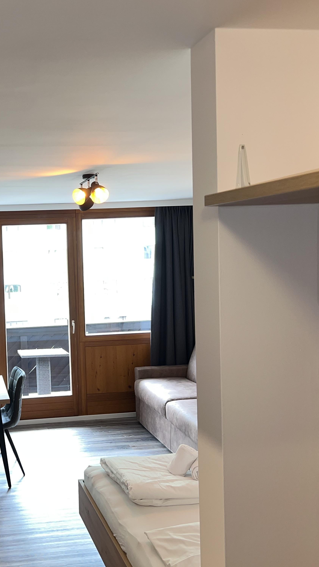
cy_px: 284
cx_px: 25
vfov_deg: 52.8
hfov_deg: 29.7
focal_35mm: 38
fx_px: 571
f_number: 1.5
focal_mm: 5.7
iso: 40
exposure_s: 1/49
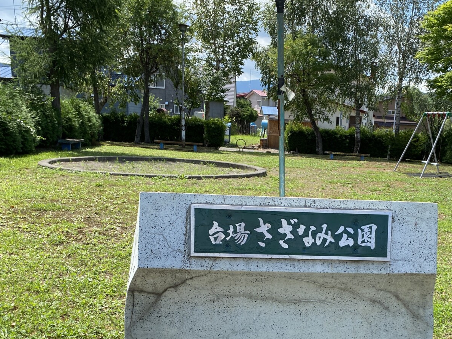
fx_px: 548
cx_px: 301
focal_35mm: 42
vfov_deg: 33.4
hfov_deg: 44.2
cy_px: 270
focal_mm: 4.25
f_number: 1.8
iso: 32
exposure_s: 1/1206
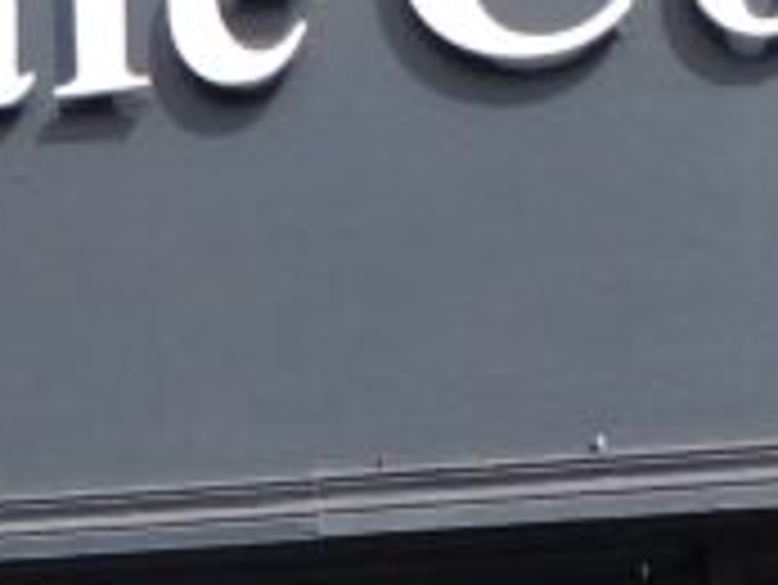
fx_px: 3599
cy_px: 950
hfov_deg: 11.8
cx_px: -391
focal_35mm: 160
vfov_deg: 9.0
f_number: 1.9
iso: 40
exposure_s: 1/704
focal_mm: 3.6
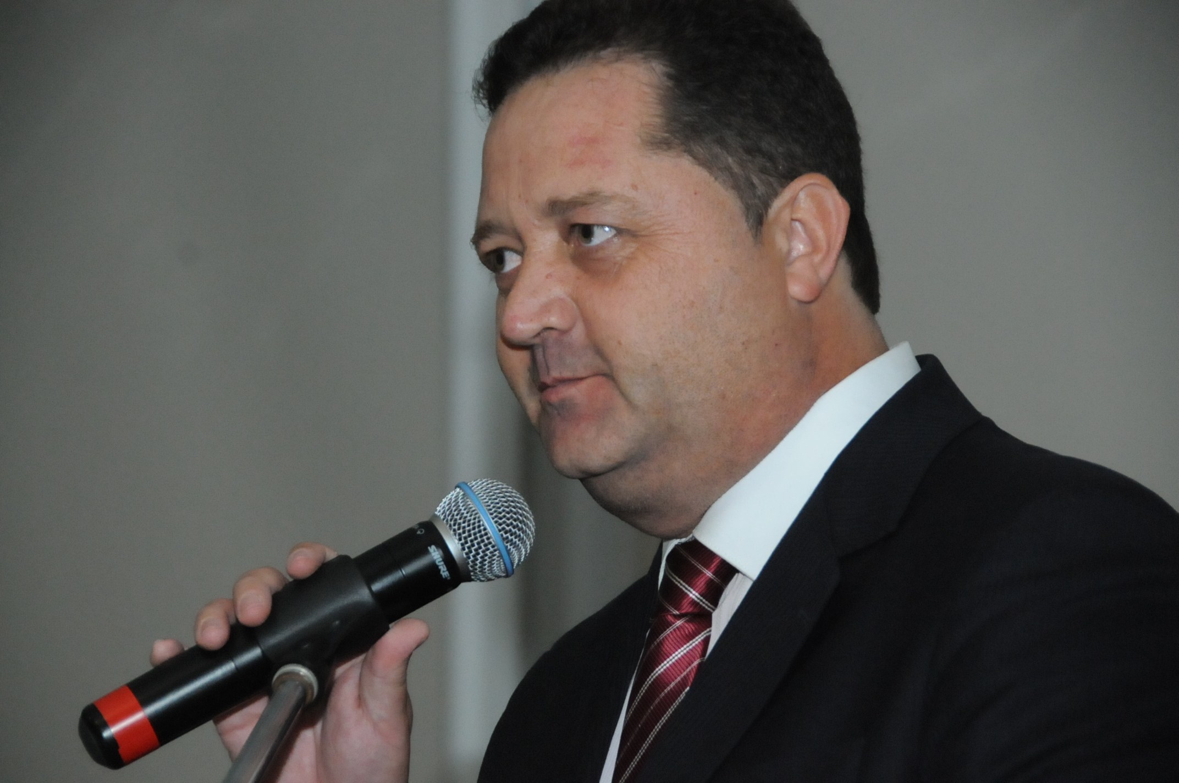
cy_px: 392
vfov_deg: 8.2
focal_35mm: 168
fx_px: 5495
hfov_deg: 12.2
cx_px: 590
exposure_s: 1/250
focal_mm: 112
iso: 3200
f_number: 5.3
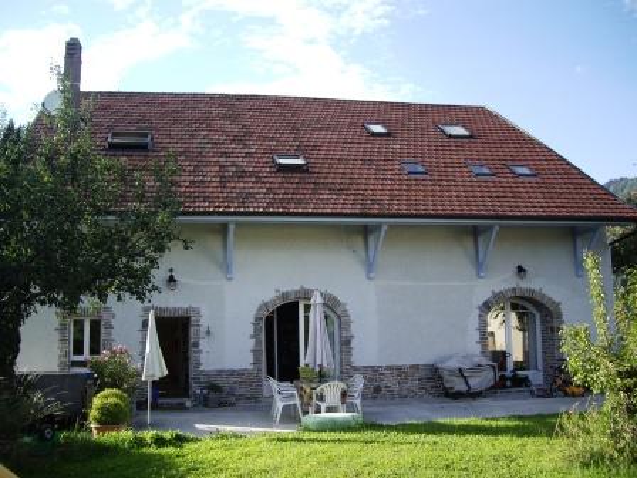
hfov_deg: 49.0
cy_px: 239
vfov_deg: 37.7
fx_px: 699
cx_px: 318
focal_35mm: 38
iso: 50
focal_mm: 7.9
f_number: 2.8
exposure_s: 1/250
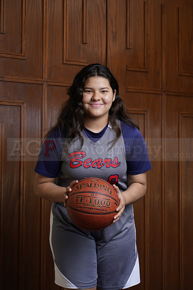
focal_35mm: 85
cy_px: 145
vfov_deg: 23.9
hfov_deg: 16.1
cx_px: 96
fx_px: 684
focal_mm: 85
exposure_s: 1/250
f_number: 5.6
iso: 200
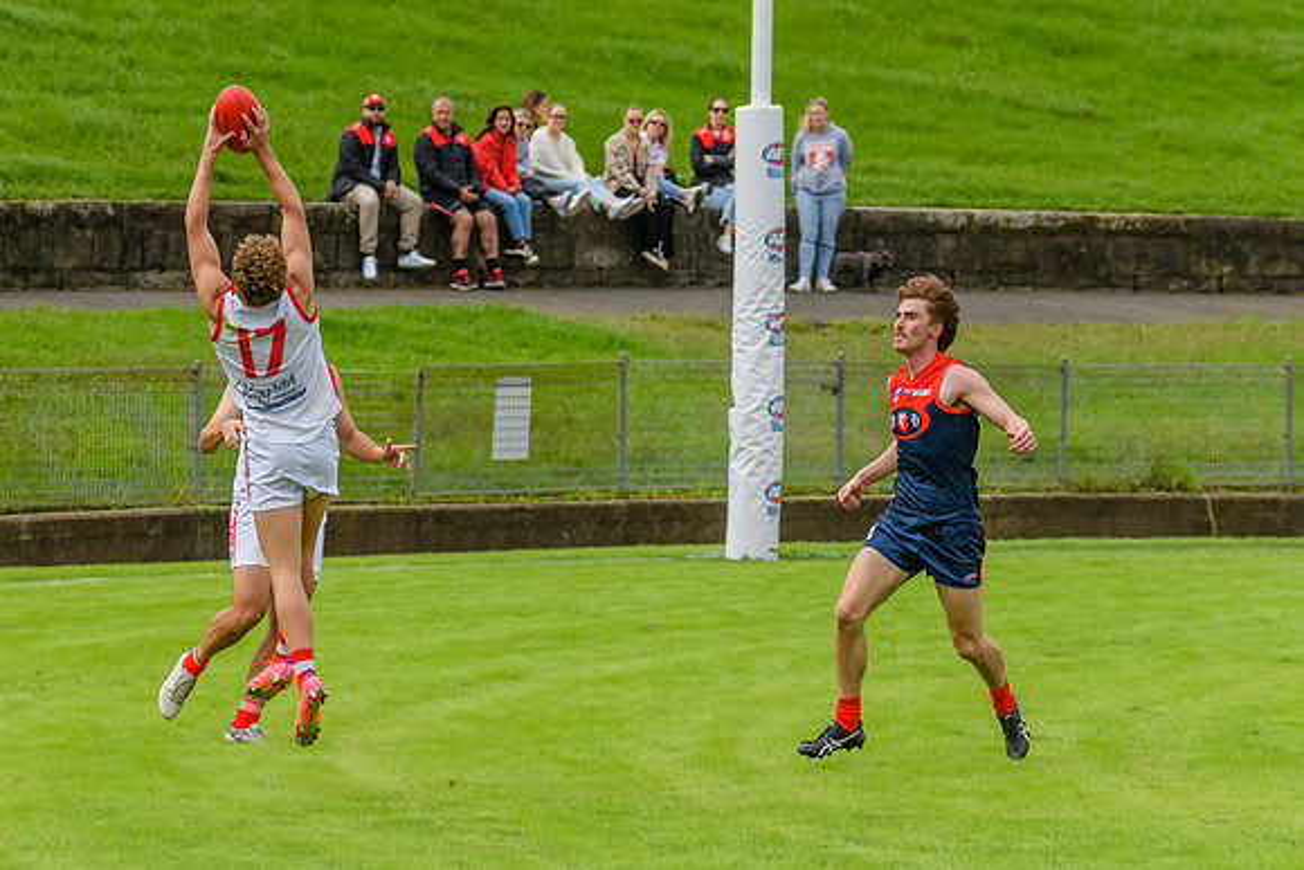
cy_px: 505
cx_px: 466
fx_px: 12418
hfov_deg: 6.0
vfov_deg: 4.0
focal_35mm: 343
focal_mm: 210
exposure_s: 1/2500
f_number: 5.6
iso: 800
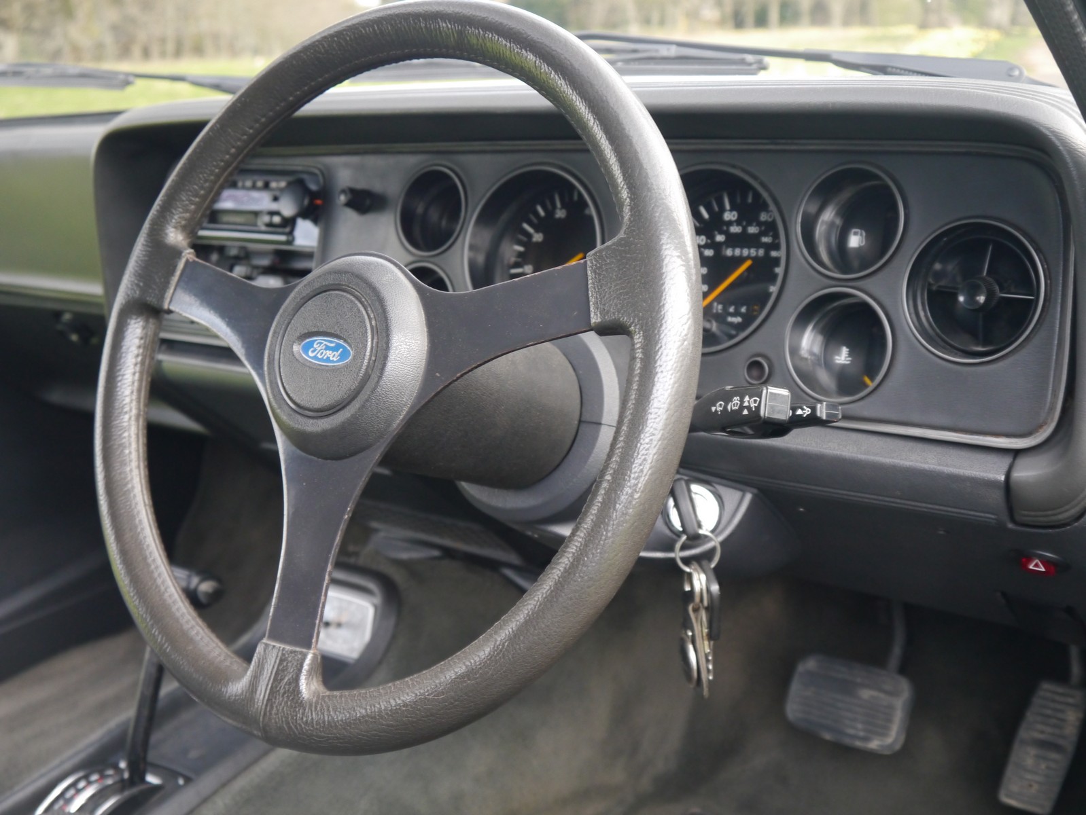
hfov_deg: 46.8
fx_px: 1255
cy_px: 408
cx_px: 543
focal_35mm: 40
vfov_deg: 36.0
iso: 800
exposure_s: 1/30
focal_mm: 20
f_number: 4.2
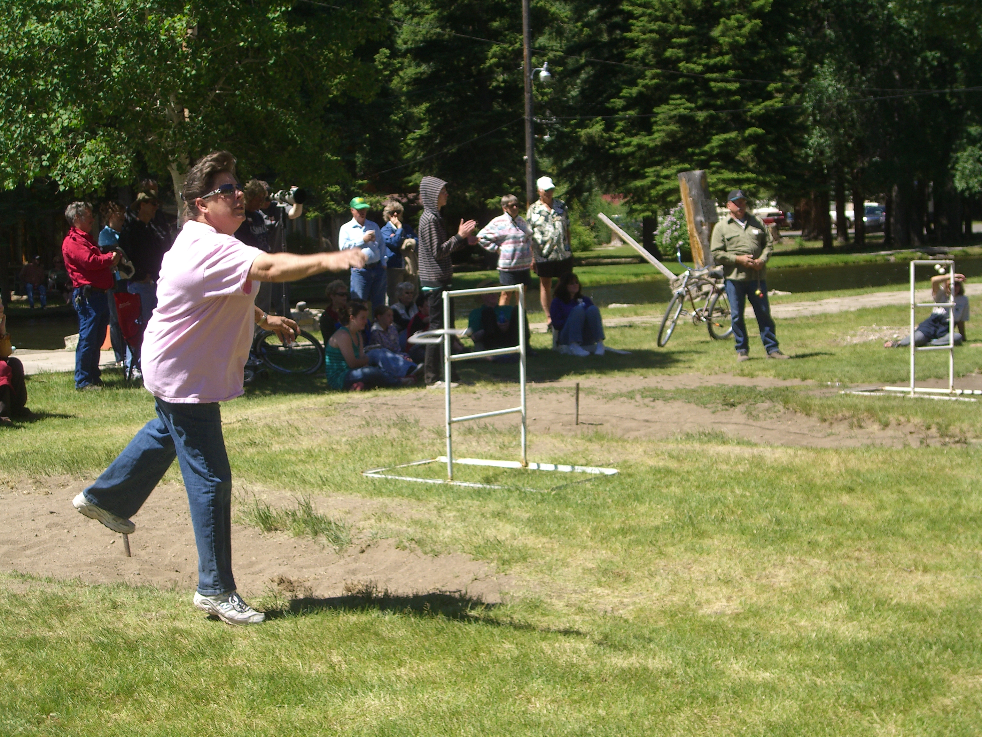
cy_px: 368
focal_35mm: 68
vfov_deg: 21.6
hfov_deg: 28.6
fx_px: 1929
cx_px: 491
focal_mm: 14.2
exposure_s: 1/500
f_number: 4
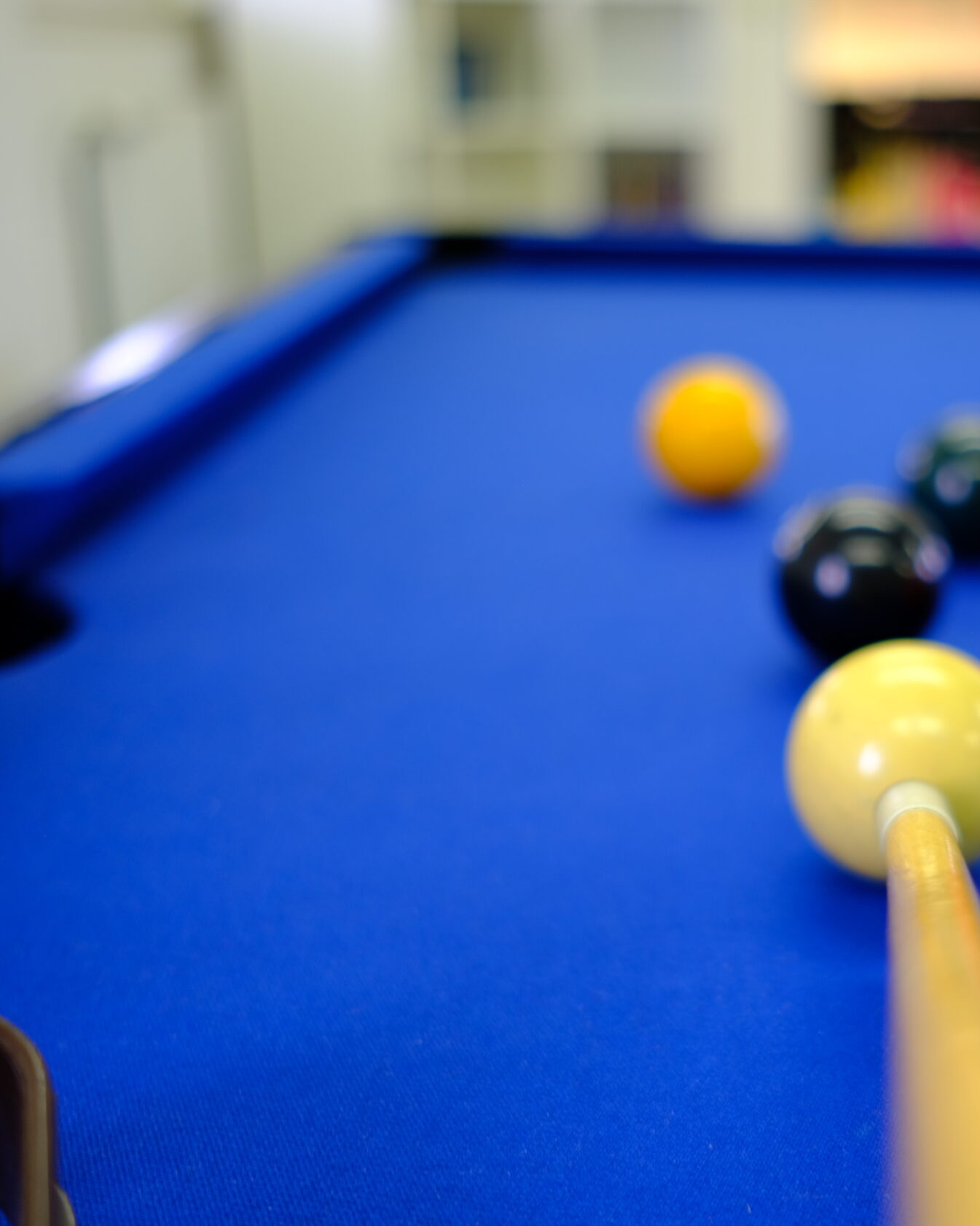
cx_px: 804
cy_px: 609
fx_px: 1813
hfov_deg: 29.5
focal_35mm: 50
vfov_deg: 37.3
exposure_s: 1/45
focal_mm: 23
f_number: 2
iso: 160
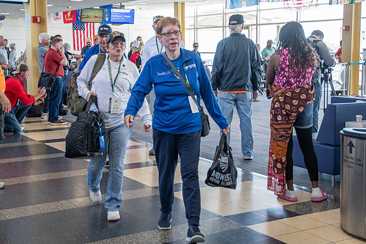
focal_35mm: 57
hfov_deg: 35.3
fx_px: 575
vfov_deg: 23.9
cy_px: 96
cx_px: 175
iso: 800
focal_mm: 31
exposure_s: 1/125
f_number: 3.2
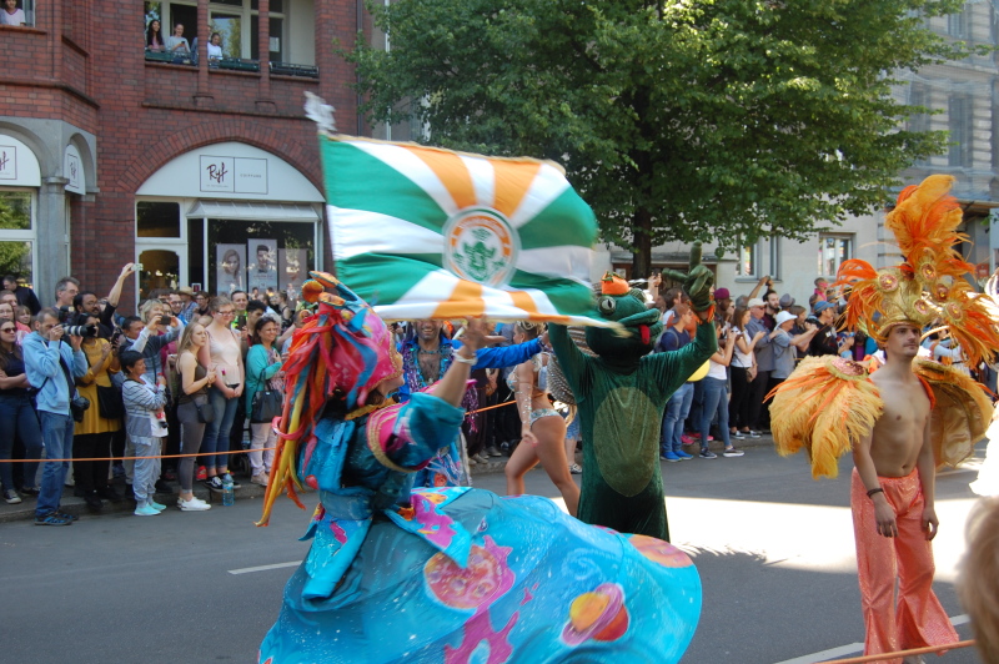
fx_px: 1081
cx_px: 500
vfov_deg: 34.2
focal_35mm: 39
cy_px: 332
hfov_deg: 49.6
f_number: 5.6
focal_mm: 26
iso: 280
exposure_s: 1/125
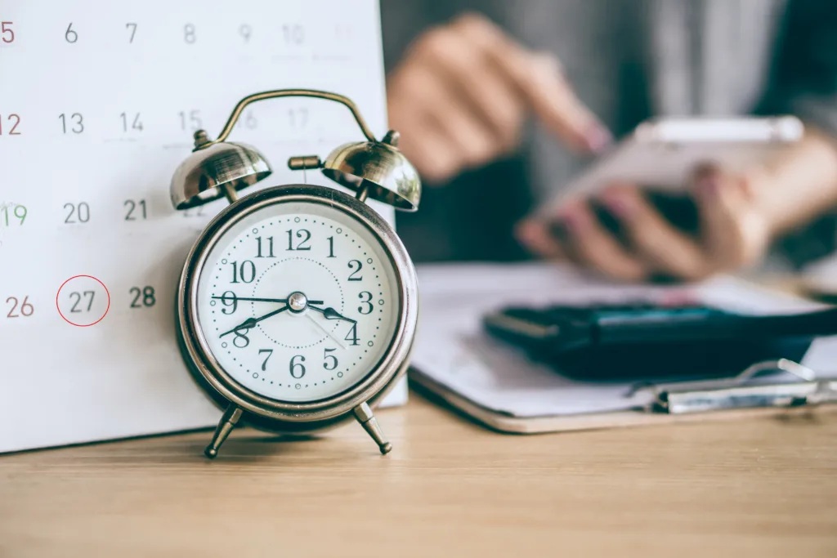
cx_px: 418
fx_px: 1744
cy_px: 279
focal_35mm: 75
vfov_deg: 18.2
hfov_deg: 27.0
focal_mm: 50
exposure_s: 1/160
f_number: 2
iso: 100
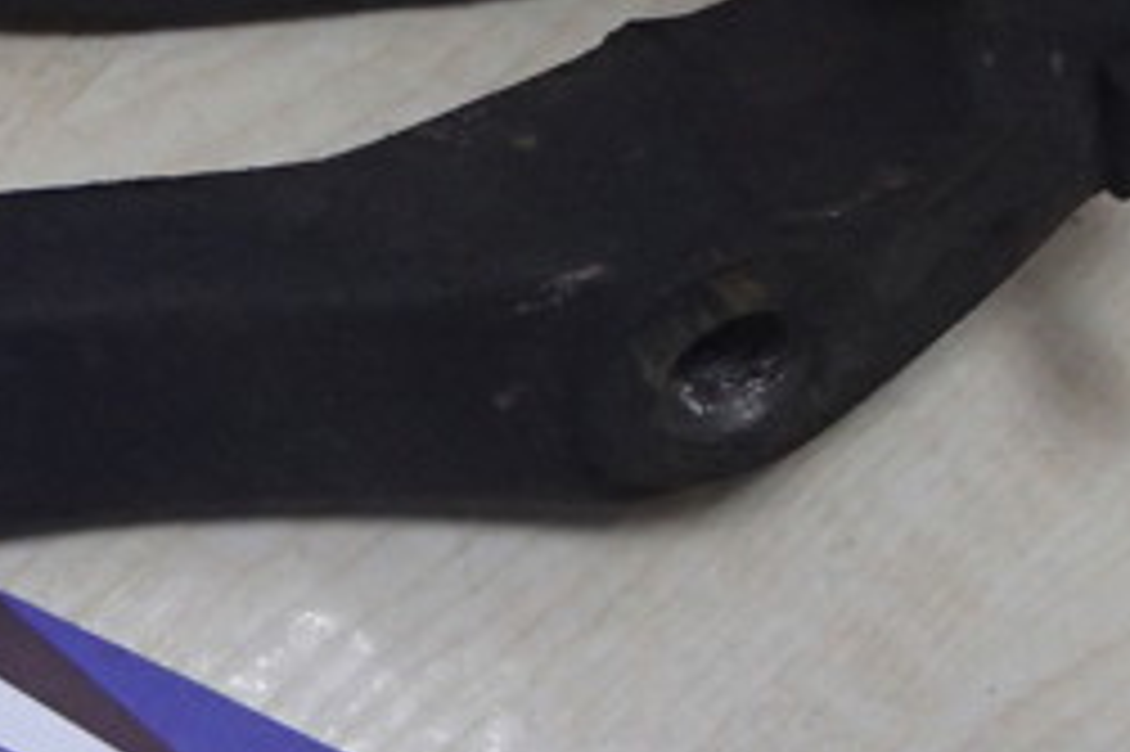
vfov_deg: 13.9
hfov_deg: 19.9
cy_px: 245
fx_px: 3074
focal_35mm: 98
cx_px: -113
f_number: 4.7
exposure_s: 1/50
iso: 800
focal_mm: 6.64
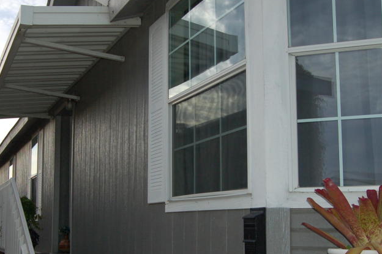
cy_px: 158
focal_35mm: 50
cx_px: 167
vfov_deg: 26.9
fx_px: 530
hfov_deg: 39.6
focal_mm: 18
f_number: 5.6
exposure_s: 1/500
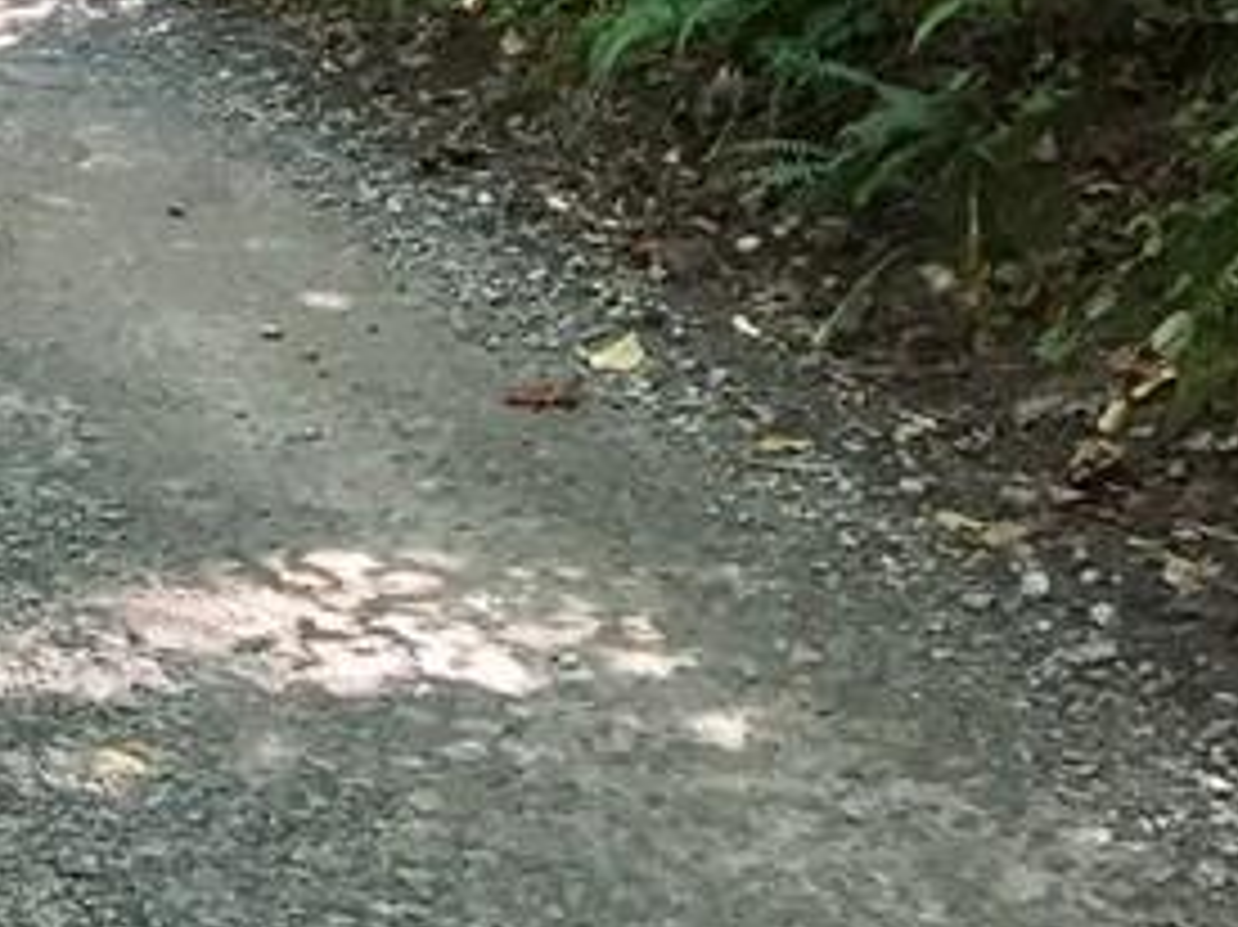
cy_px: -630
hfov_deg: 15.9
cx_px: -882
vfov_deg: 12.7
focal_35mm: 108
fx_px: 3861
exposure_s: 1/30
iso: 40
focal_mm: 4.15
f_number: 2.2
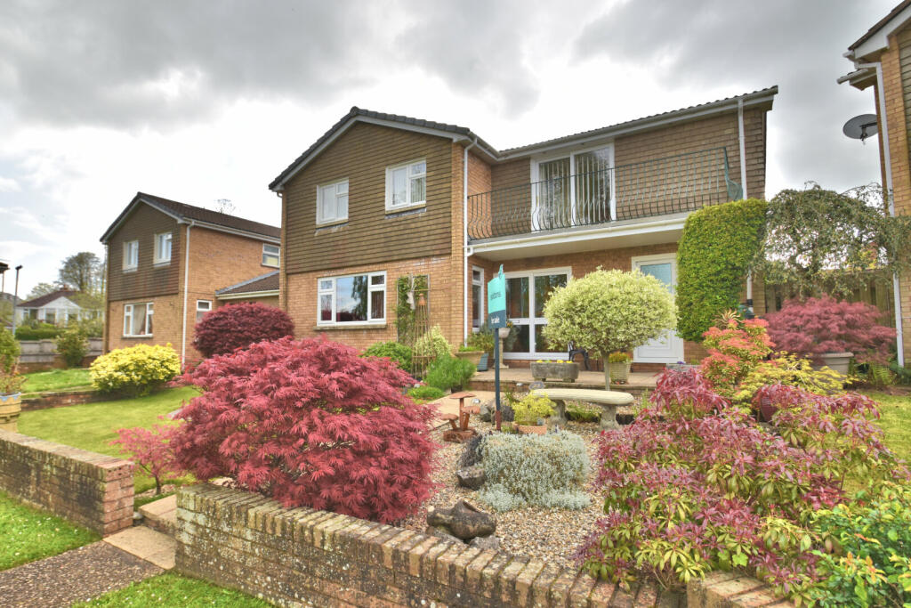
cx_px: 456
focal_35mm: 18
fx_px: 456
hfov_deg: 90.0
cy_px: 304
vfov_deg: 67.4
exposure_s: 1/160
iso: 100
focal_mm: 12
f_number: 6.3
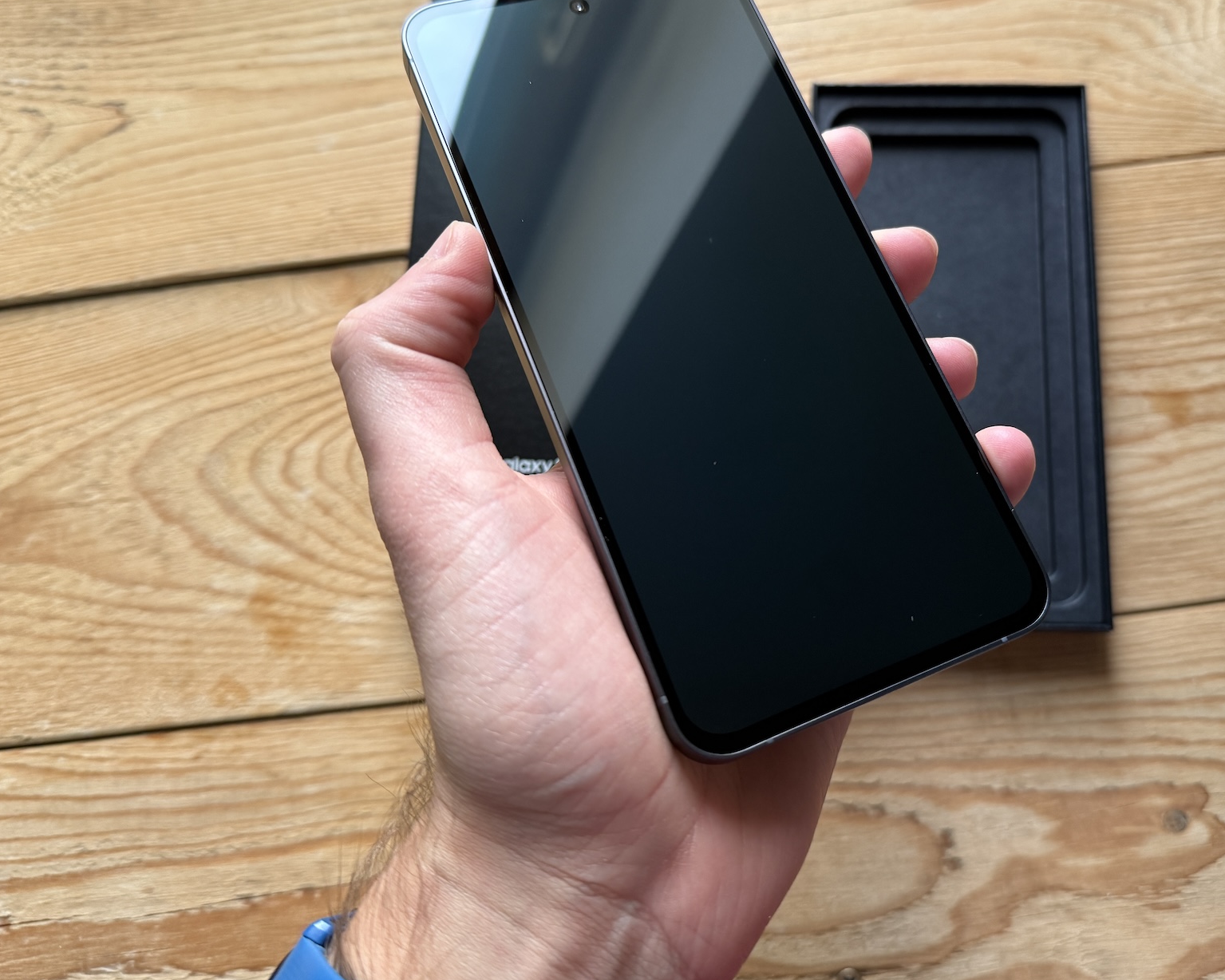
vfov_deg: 49.8
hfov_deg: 60.0
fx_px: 1051
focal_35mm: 29
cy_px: 421
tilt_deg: -78.3
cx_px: 726
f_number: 1.78
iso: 200
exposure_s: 1/69
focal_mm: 6.76
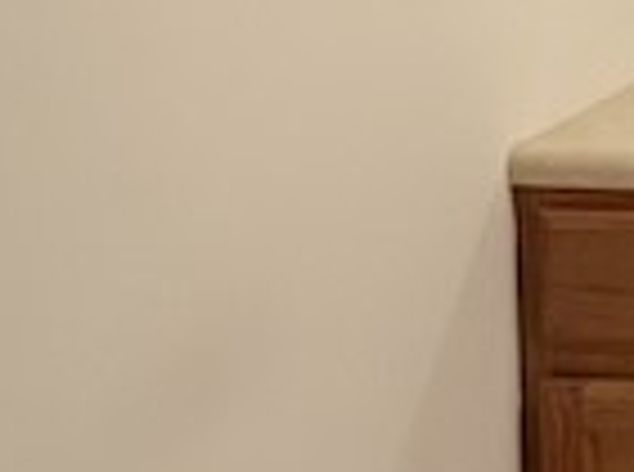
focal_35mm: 148
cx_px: 1237
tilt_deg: -8.4
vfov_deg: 9.9
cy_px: -63
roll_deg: +0.2
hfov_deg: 12.0
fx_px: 2704
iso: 320
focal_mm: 5.96
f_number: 1.6
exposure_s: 1/60
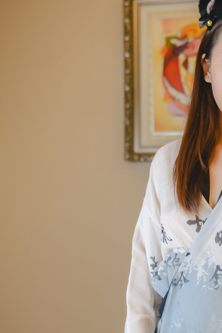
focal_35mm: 65
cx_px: 193
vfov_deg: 30.7
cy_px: 224
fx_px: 601
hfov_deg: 20.6
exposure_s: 1/100
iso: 400
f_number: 2.8
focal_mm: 32
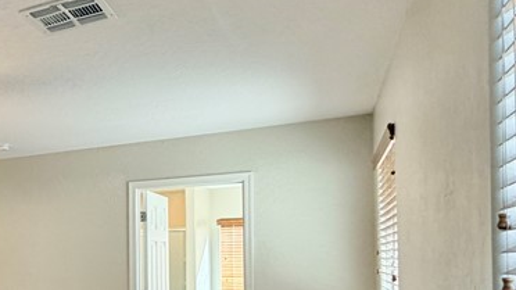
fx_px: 574
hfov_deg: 35.8
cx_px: -126
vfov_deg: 27.5
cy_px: 253
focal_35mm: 42
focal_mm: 2.22
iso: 250
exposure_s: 1/60
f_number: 2.2
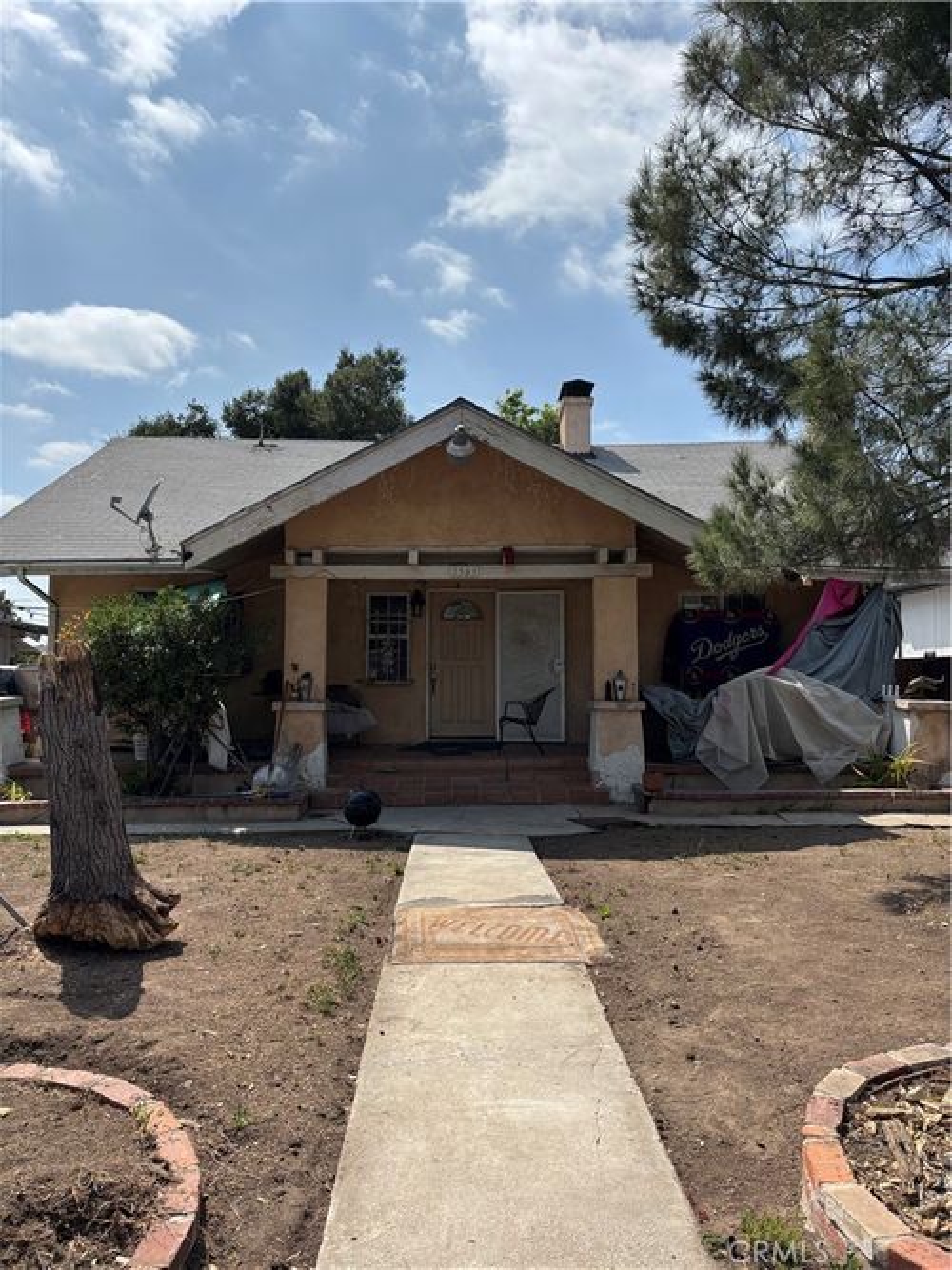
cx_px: 476
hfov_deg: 53.0
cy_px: 635
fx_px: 954
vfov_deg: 67.3
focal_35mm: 26
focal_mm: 5.96
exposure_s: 1/5076
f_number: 1.6
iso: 50
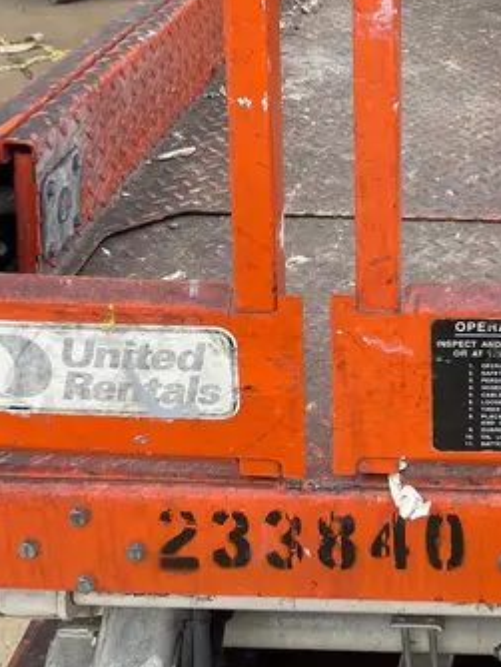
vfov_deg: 31.2
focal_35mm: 57
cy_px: -3
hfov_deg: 24.7
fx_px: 1099
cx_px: 483
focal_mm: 4.2
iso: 32
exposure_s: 1/1103
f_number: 1.6
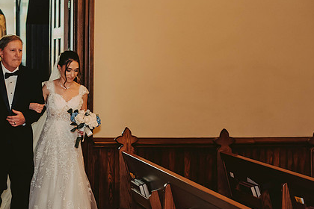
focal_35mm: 91
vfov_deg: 15.0
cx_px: 44
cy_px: 111
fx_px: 794
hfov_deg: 22.0
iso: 800
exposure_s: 1/125
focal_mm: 50
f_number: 2.8
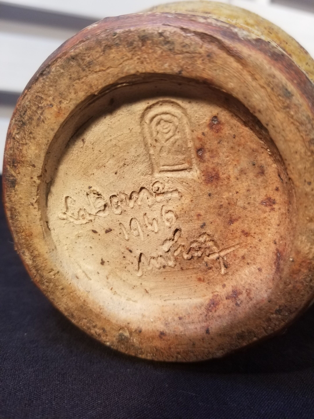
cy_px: 210
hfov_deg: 53.1
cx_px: 157
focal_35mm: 26
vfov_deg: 67.3
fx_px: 314
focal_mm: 4.25
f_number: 1.7
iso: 100
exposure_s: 1/50
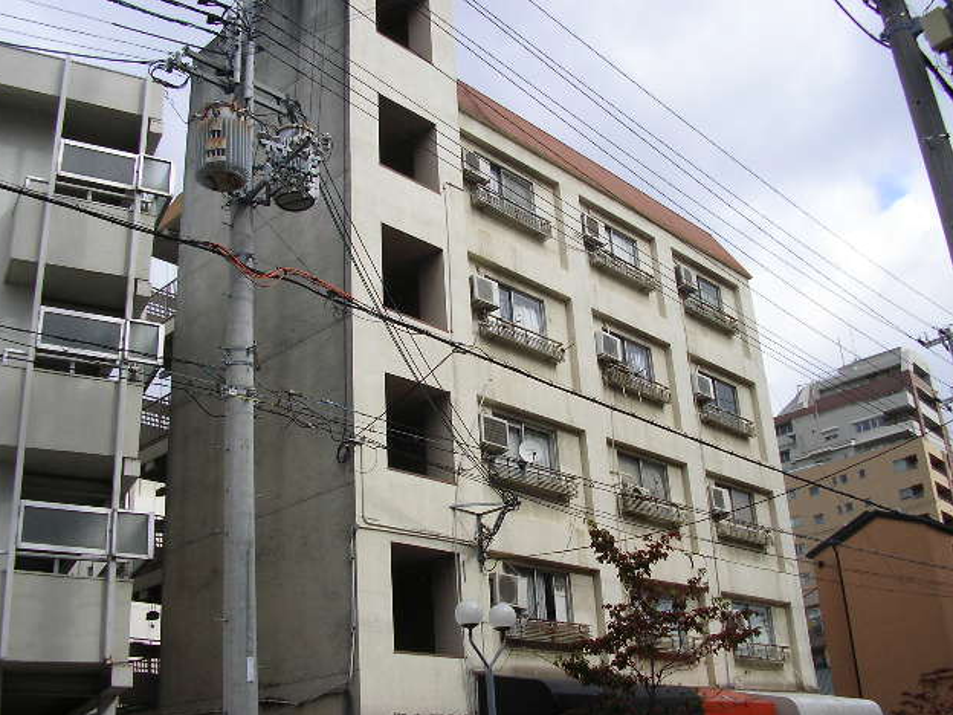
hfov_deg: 47.9
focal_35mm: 39
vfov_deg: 36.8
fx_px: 1074
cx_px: 466
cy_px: 353
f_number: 4.1
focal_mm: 5.8
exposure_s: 1/442
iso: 71
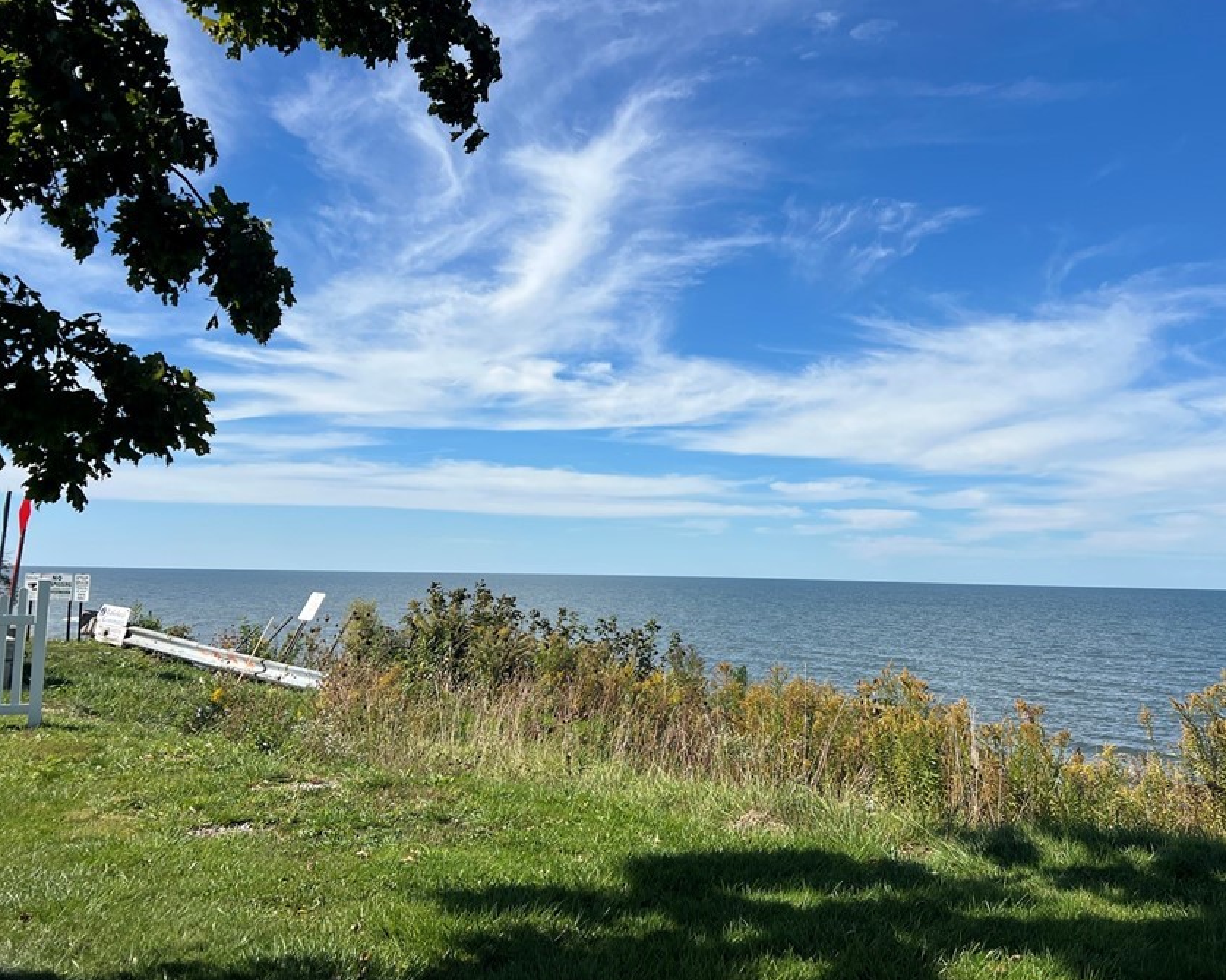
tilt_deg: +6.9
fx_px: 1125
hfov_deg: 57.0
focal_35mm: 31
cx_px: 699
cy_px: 456
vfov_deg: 47.1
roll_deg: -1.2
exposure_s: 1/5882
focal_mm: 5.7
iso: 50
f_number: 1.5
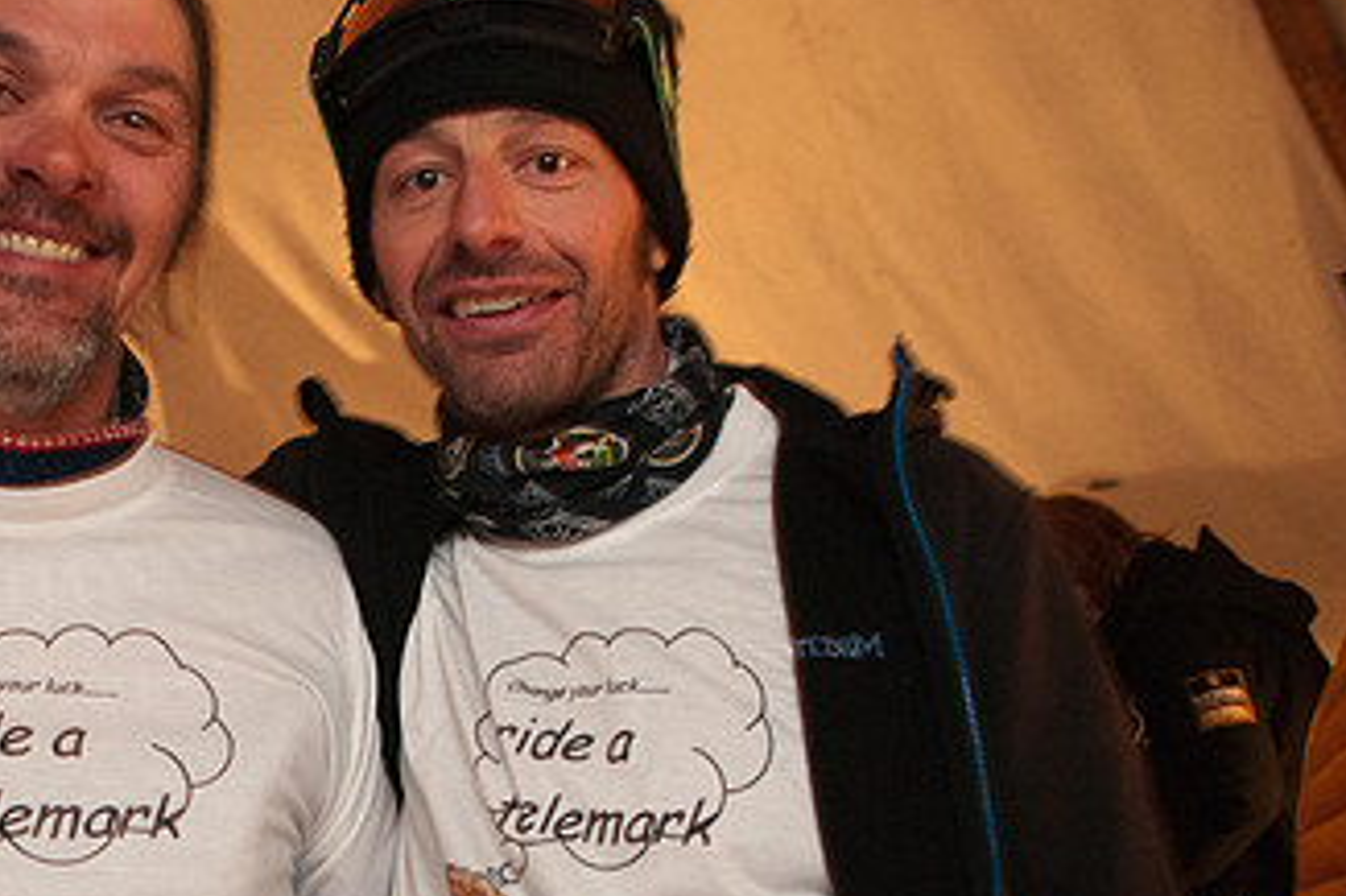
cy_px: 729
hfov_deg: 40.0
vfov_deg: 27.4
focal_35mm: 48
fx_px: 1794
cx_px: 334
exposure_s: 1/15
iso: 800
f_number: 3.5
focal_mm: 18
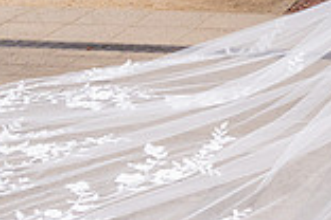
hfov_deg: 14.0
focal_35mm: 138
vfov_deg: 9.7
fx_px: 1269
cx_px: 477
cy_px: -70
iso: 500
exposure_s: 1/160
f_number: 4
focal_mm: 28
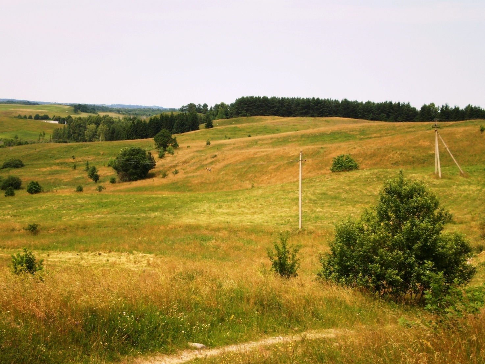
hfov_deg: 30.3
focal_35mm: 64
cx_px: 242
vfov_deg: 22.9
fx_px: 897
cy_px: 182
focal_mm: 11.3
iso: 64
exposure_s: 1/320
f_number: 6.2
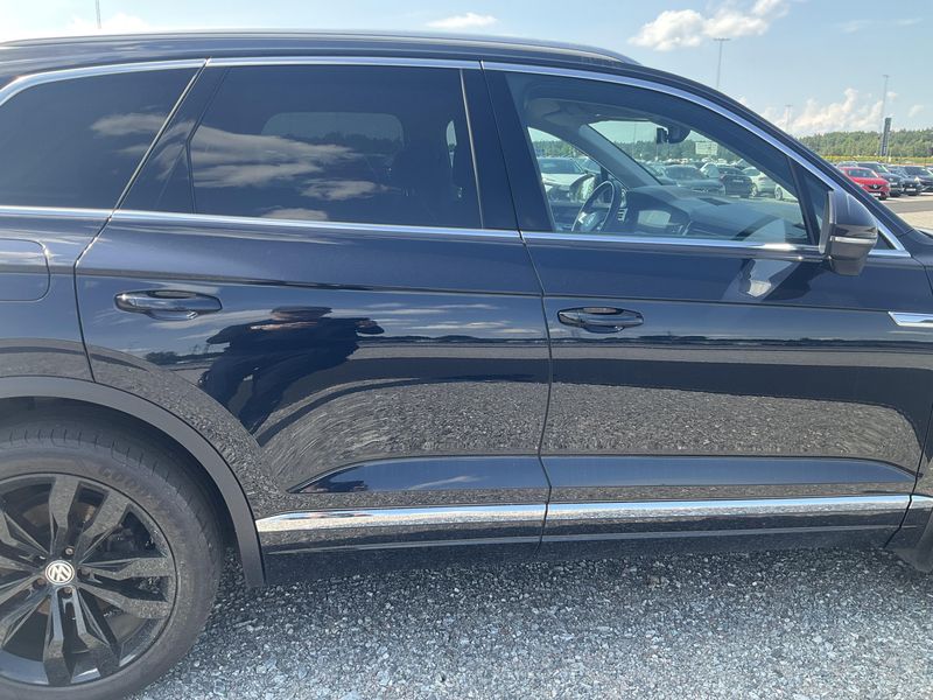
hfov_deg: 61.7
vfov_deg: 48.2
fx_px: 782
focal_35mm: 29
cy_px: 350
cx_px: 466
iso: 25
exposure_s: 1/297
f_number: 1.8
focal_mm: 3
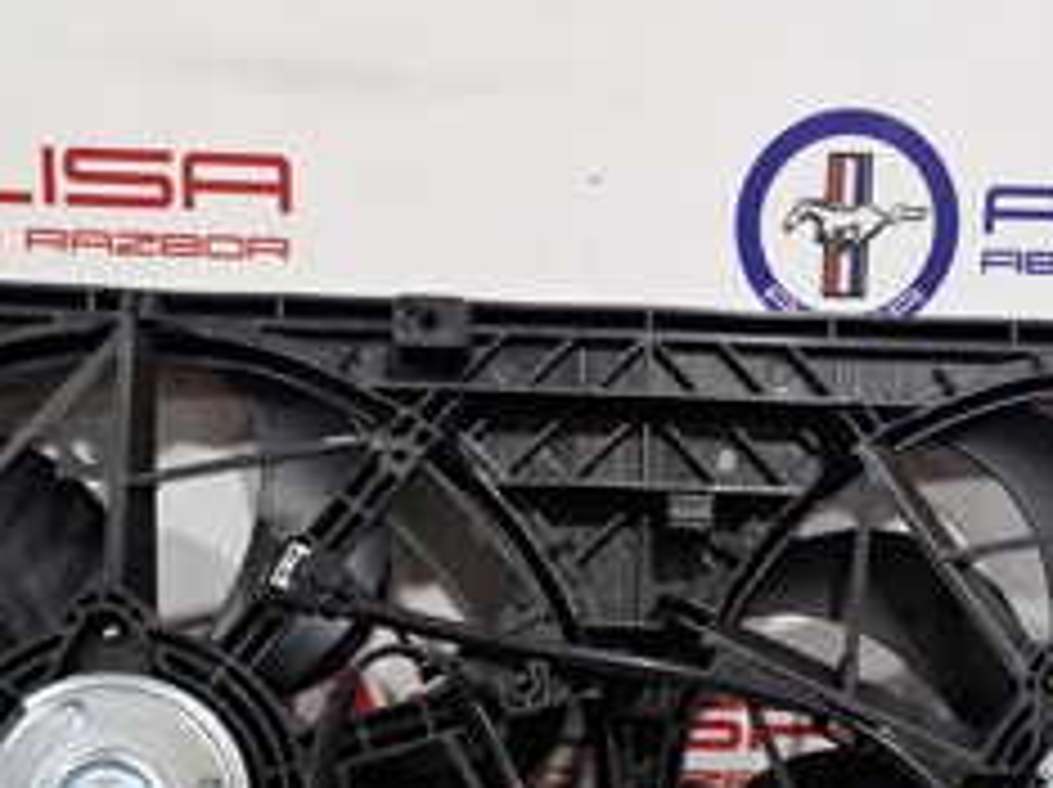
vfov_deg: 22.8
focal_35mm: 63
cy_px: 671
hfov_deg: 30.7
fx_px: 1914
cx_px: 644
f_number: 1.8
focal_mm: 5.54
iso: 250
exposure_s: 1/100
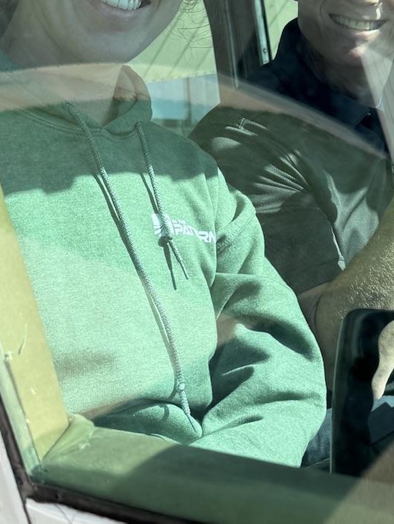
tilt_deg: -12.8
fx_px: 1062
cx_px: 357
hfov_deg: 20.6
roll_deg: +1.0
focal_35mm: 70
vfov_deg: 27.8
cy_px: 263
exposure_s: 1/1553
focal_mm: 6.76
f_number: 1.78
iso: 80
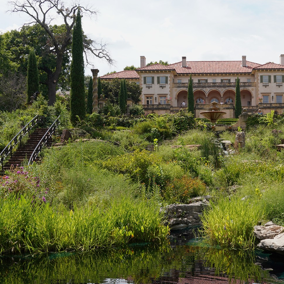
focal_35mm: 49
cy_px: 159
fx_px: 455
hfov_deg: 33.8
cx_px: 223
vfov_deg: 34.6
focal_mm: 28
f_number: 11
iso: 100
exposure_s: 1/100
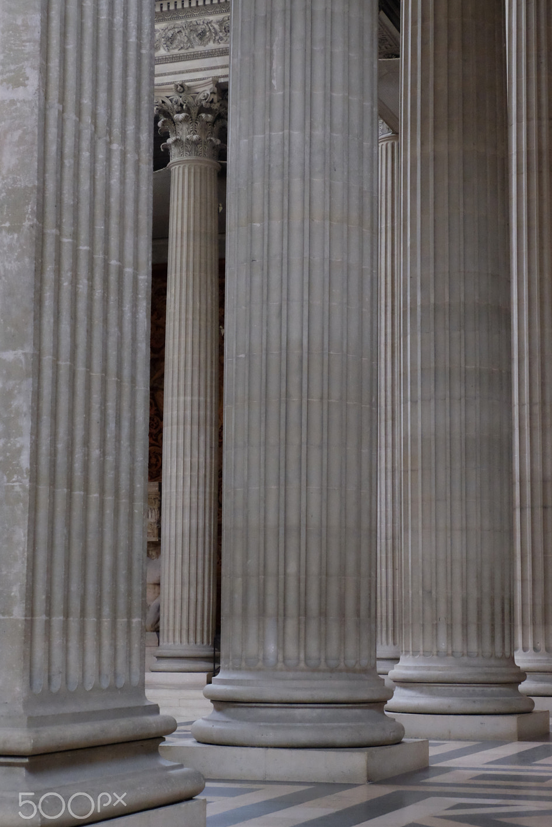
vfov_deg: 32.4
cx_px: 293
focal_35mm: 62
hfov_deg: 21.9
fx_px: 1425
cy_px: 416
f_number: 6.4
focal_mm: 36.6
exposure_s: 1/27
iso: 5000
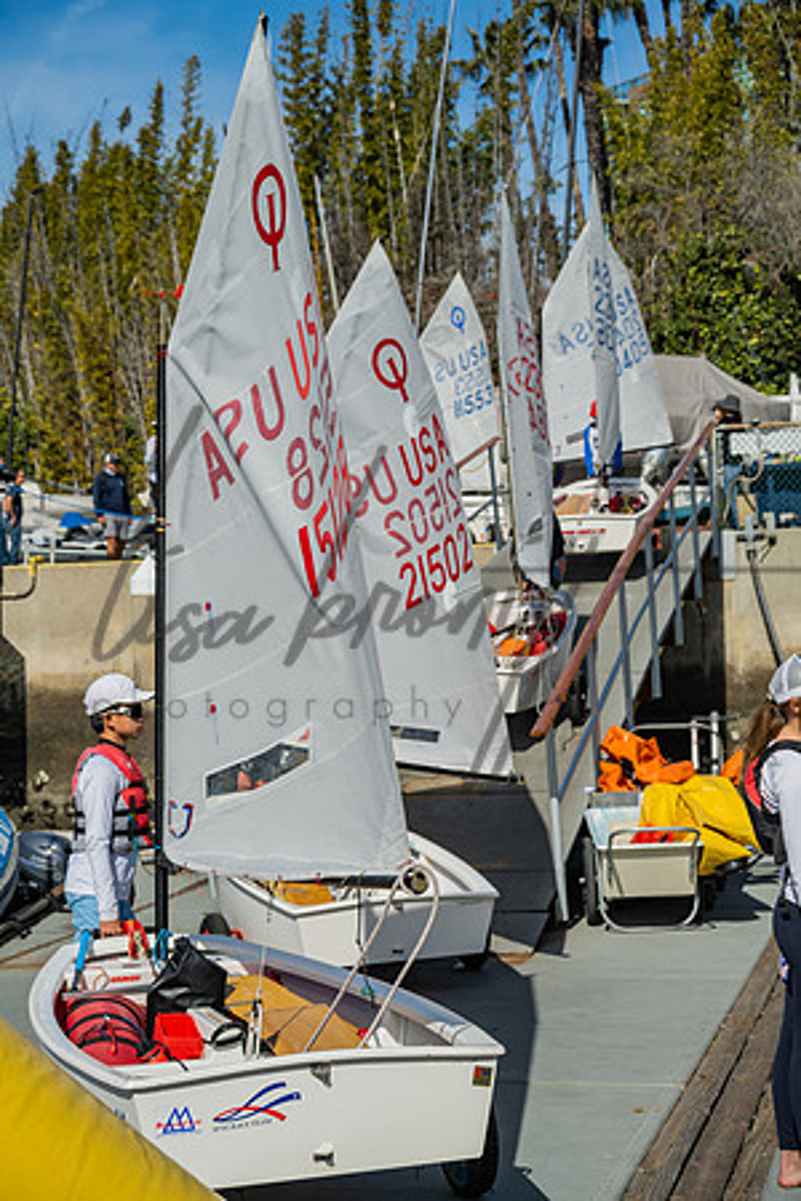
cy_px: 600
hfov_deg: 22.6
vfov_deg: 33.4
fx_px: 2002
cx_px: 400
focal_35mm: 60
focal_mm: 60
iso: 100
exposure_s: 1/250
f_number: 6
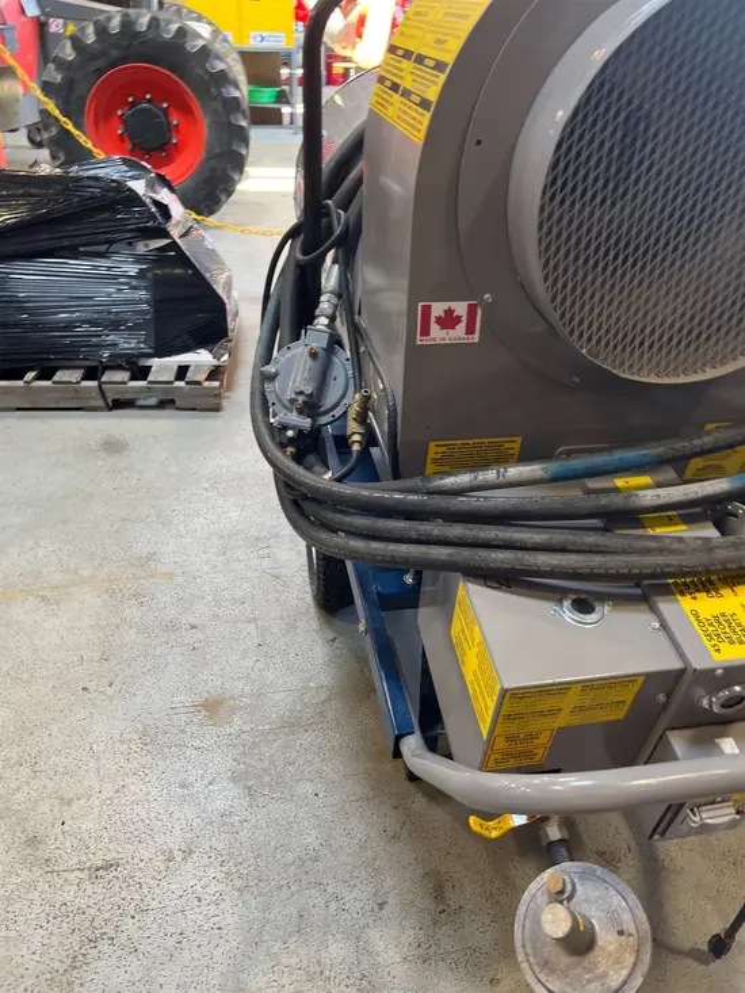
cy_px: 496
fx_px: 746
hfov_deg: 53.1
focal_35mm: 26
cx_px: 372
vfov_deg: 67.3
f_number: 1.6
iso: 125
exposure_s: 1/60
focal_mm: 5.1
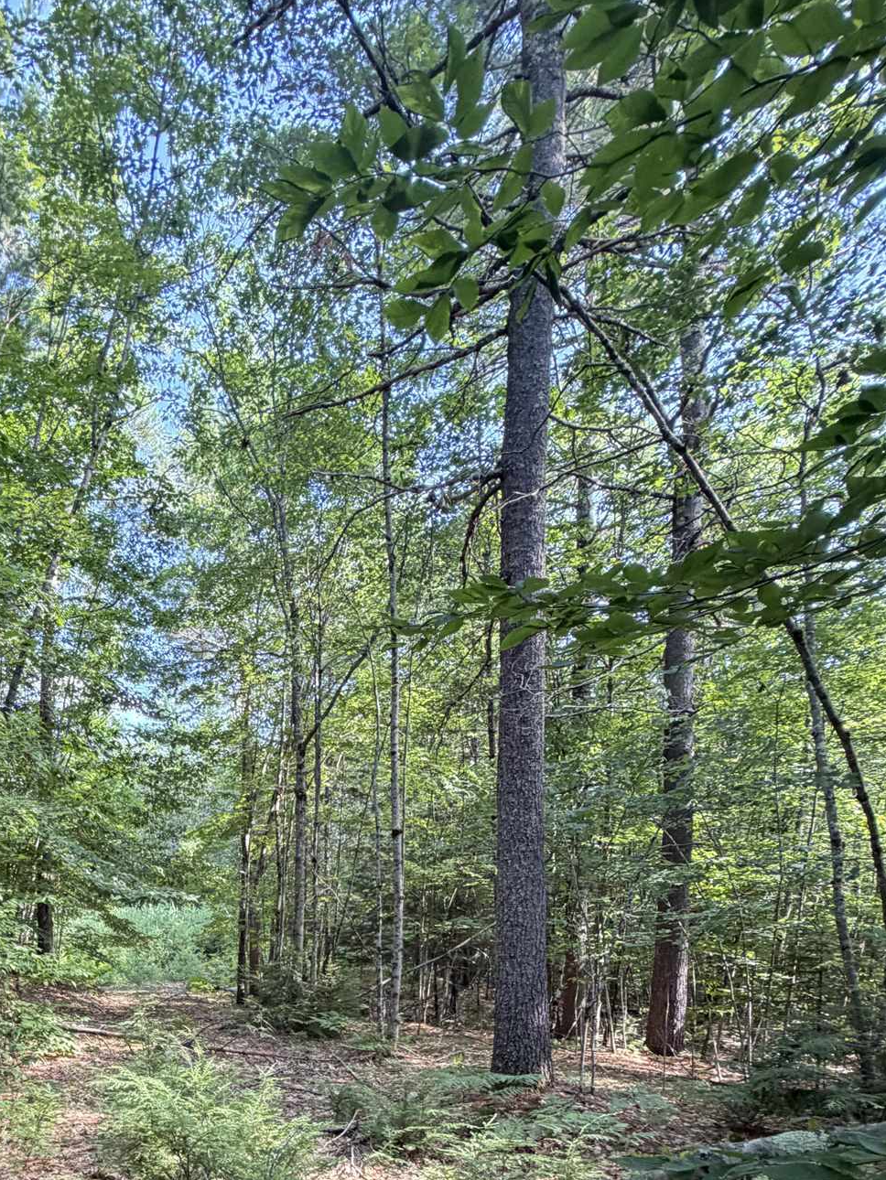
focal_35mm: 25
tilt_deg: -3.1
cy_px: 992
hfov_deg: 51.7
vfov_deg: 61.8
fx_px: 853
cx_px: 186
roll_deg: +1.0
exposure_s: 1/121
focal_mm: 2.22
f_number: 2.2
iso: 250
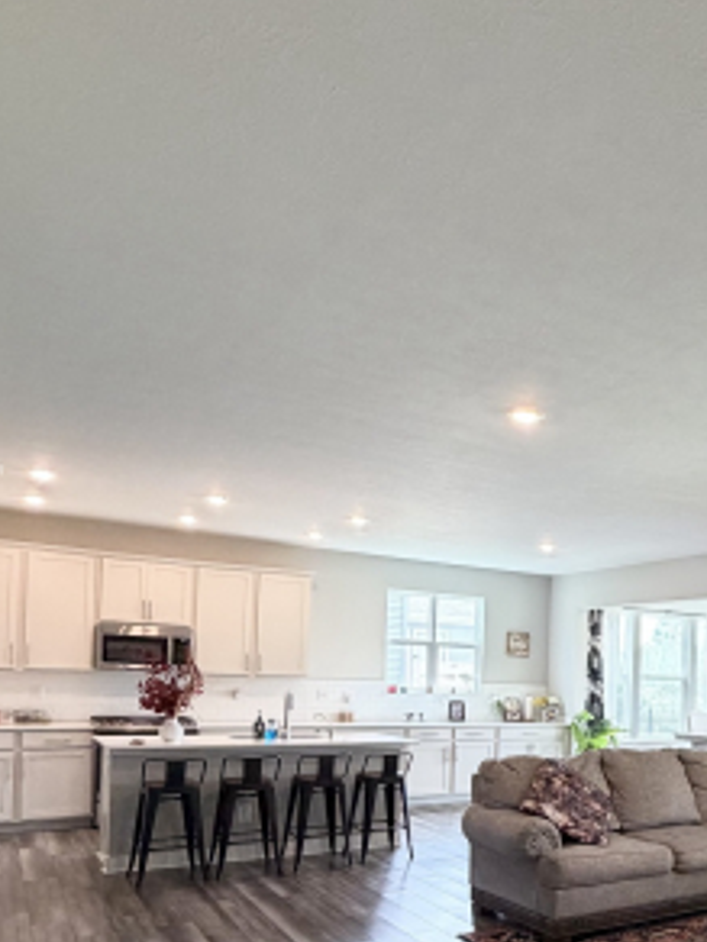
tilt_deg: +0.1
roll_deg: -2.1
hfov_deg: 39.5
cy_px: 689
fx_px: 871
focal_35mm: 32
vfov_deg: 54.6
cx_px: 691
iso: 320
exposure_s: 1/120
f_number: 2.2
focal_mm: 2.22
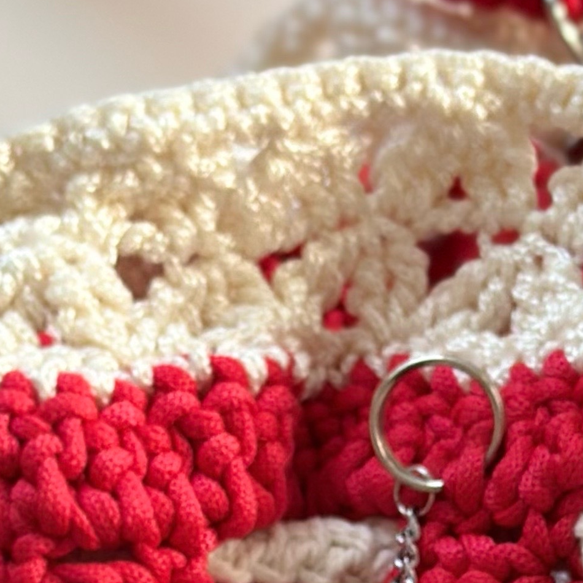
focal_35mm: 180
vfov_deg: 9.5
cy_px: 757
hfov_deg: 9.7
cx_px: 395
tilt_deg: -76.5
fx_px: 3430
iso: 80
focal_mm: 6.86
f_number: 1.78
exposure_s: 1/174
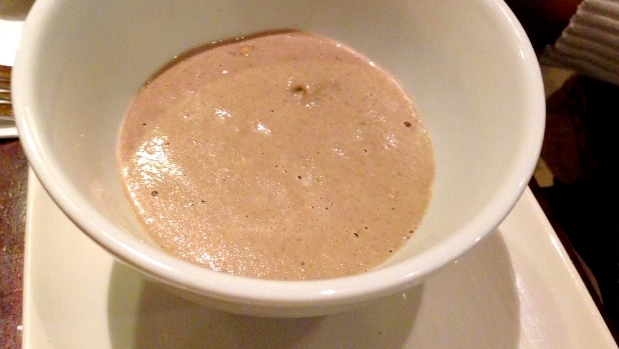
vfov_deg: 31.8
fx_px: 607
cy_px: 118
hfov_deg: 54.0
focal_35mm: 37
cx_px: 310
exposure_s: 1/15
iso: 400
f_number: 2.4
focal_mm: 4.13
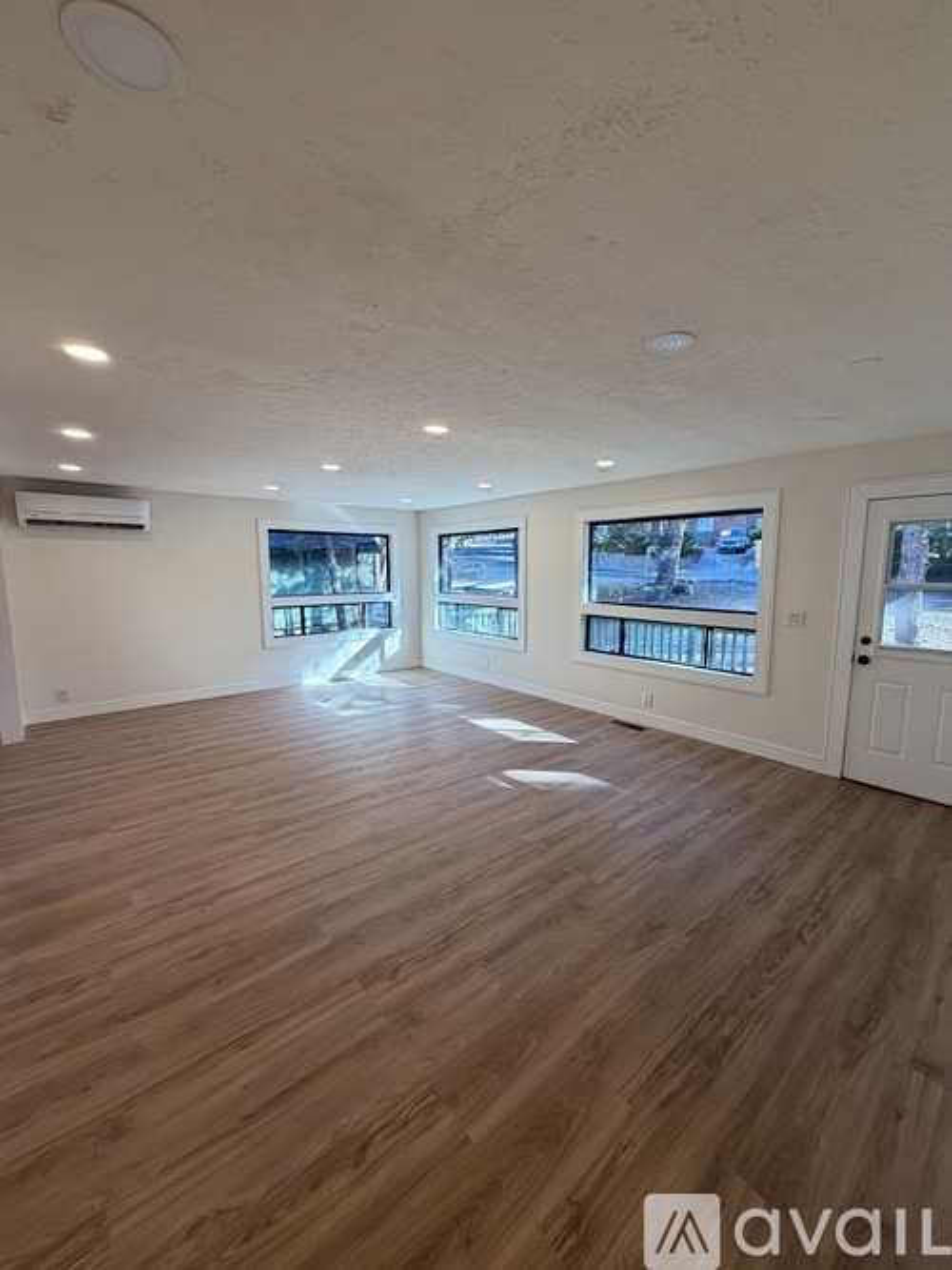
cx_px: 476
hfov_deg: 85.7
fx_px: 514
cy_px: 635
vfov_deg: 102.1
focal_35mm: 14
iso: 80
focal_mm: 2.22
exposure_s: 1/120
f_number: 2.2
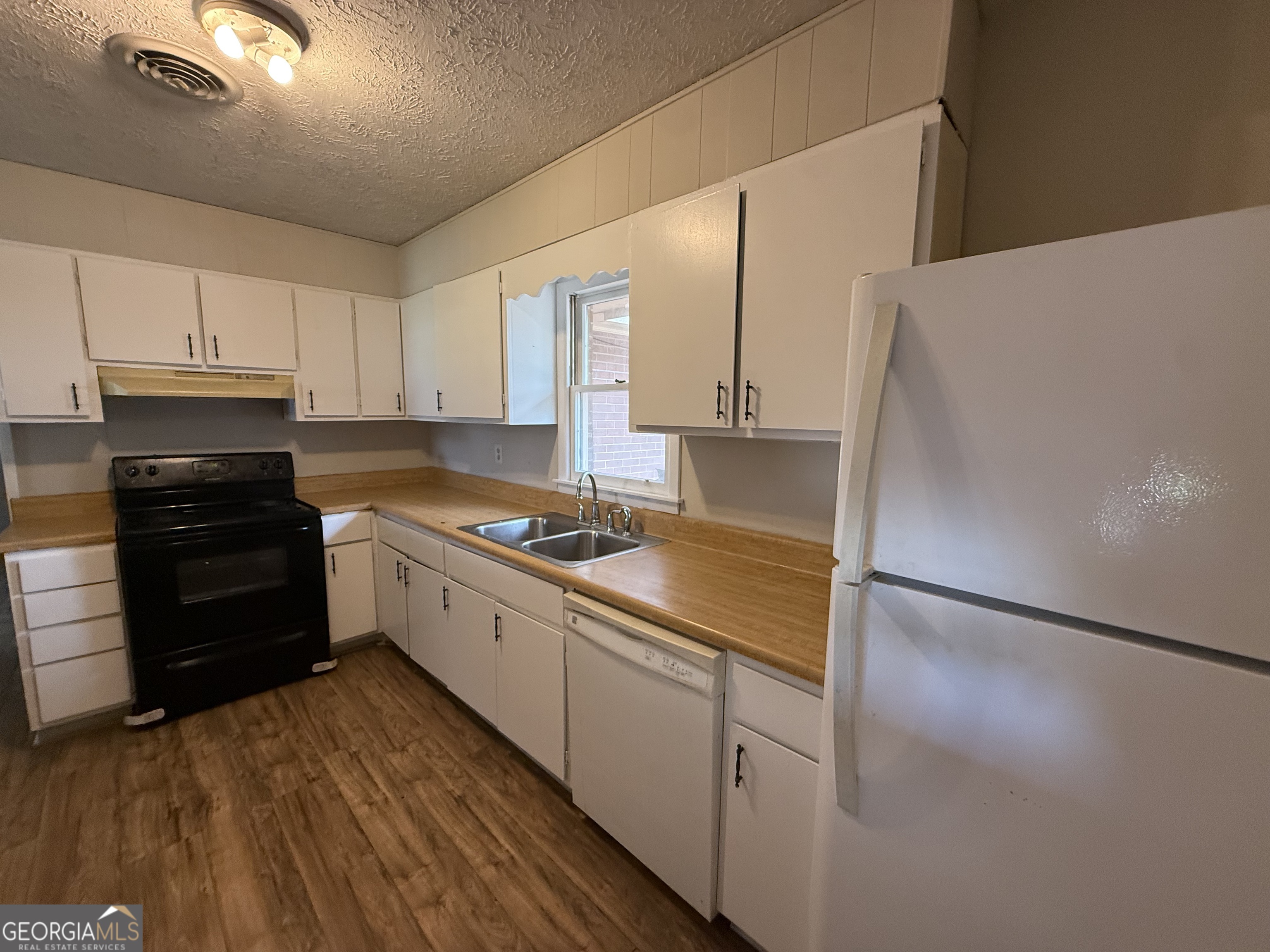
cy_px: 476
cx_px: 635
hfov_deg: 102.1
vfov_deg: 85.7
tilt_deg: -6.7
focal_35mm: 14
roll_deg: -1.0
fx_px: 514
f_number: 2.2
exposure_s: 1/120
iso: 320
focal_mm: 2.22
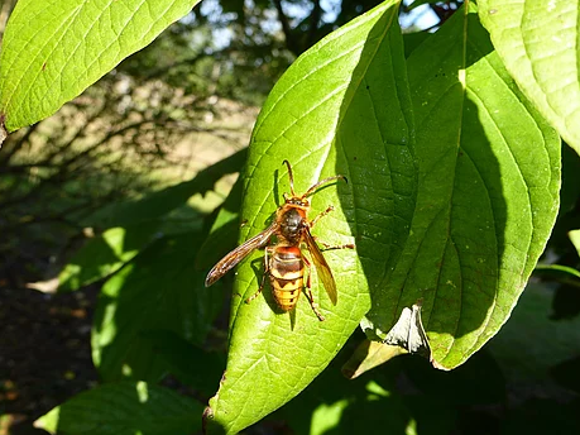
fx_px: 754
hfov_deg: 42.1
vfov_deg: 32.2
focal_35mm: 45
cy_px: 223
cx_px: 293
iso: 100
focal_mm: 7.4
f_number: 3.9
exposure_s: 1/200
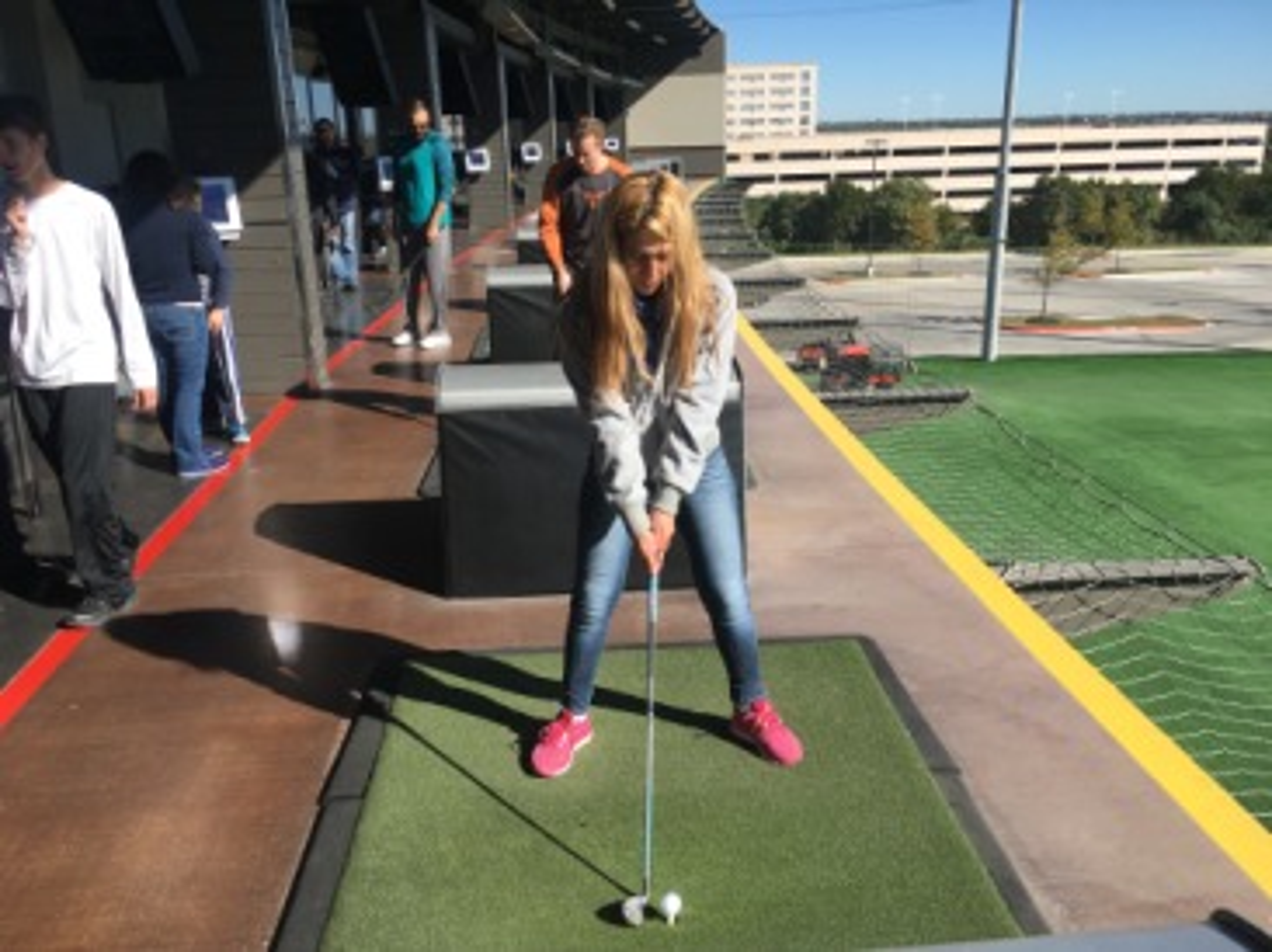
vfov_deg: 48.2
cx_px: 636
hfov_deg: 61.7
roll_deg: +1.9
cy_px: 476
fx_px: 1065
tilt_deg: -16.8
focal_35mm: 29
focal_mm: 4.15
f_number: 2.2
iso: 25
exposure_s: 1/1261
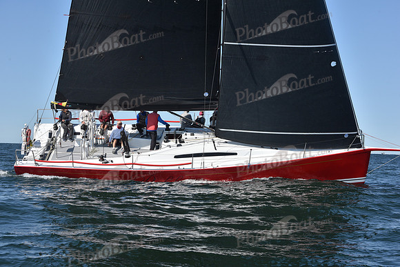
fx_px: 778
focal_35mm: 70
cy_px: 134
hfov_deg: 28.8
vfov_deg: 19.5
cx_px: 200
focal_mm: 70
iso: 250
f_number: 10
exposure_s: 1/640
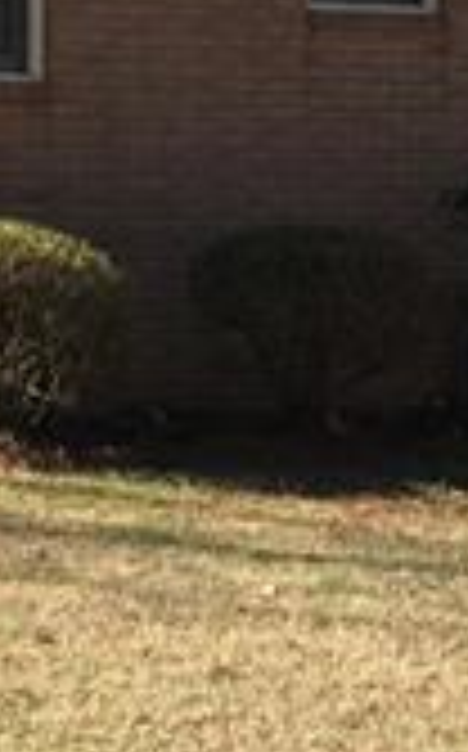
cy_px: 297
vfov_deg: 18.3
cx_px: 22
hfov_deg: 11.4
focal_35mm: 114
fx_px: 2332
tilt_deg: -0.2
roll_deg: +0.2
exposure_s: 1/1153
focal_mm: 3.99
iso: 20
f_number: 1.8
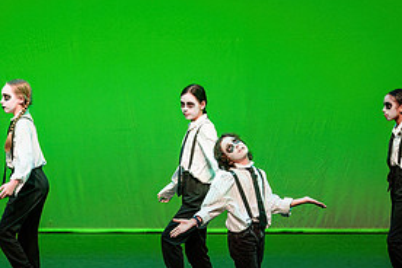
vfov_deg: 6.0
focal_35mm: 228
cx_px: 122
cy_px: 139
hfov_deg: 9.0
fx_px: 2546
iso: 1250
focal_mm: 95
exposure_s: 1/250
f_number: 3.2
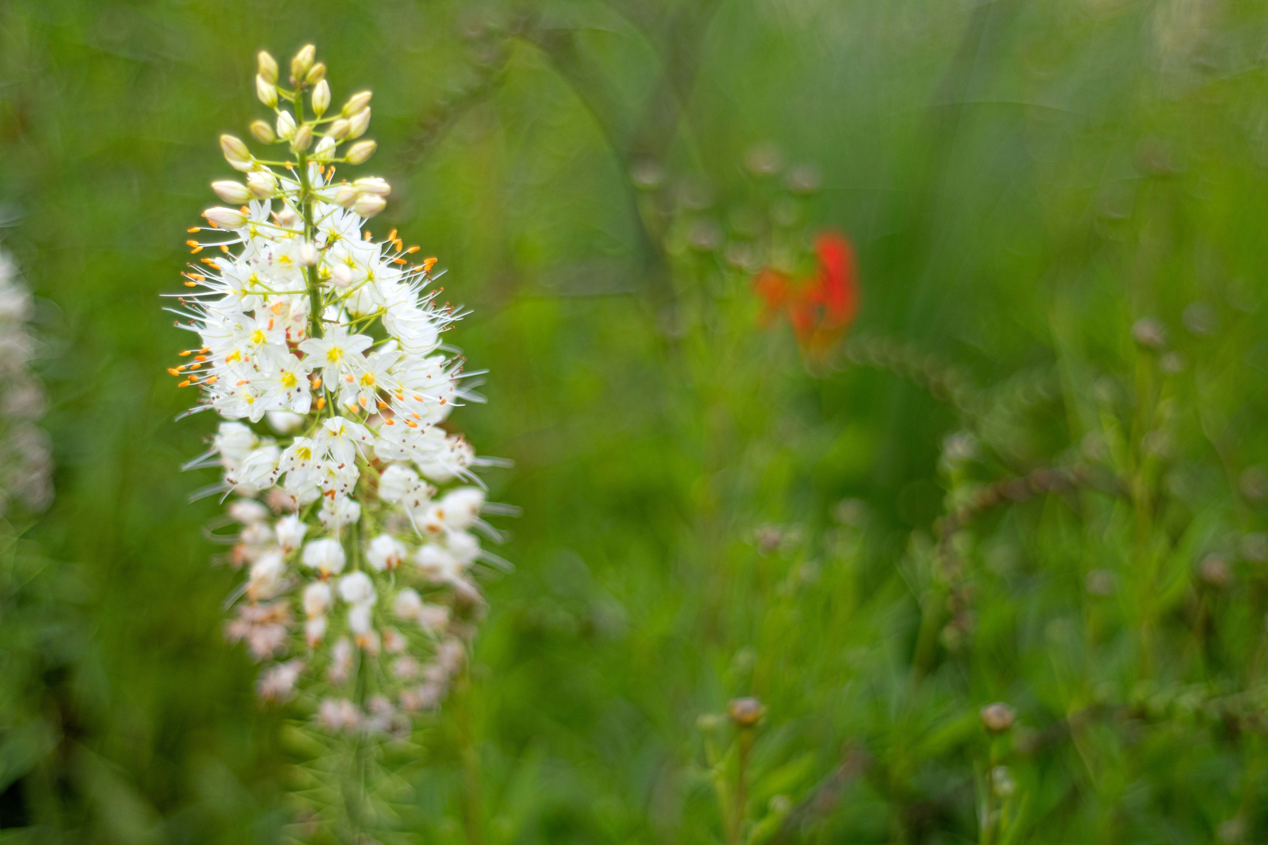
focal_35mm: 75
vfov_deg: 18.2
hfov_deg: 27.0
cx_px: 634
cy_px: 422
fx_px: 2641
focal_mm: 50
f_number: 1.8
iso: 200
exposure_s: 1/800
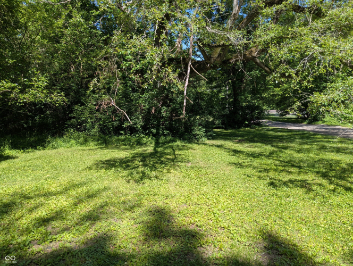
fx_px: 245
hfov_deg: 71.5
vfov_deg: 56.9
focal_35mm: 24
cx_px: 176
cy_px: 133
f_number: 1.85
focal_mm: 6.81
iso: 41
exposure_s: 1/639
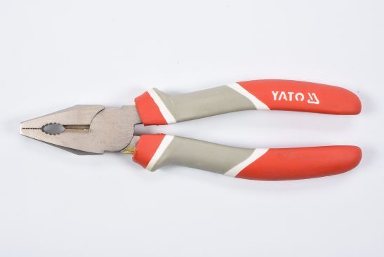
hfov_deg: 28.0
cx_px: 192
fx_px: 769
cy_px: 128
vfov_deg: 19.0
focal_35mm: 72
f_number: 16
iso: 250
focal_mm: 48
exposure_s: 1/125
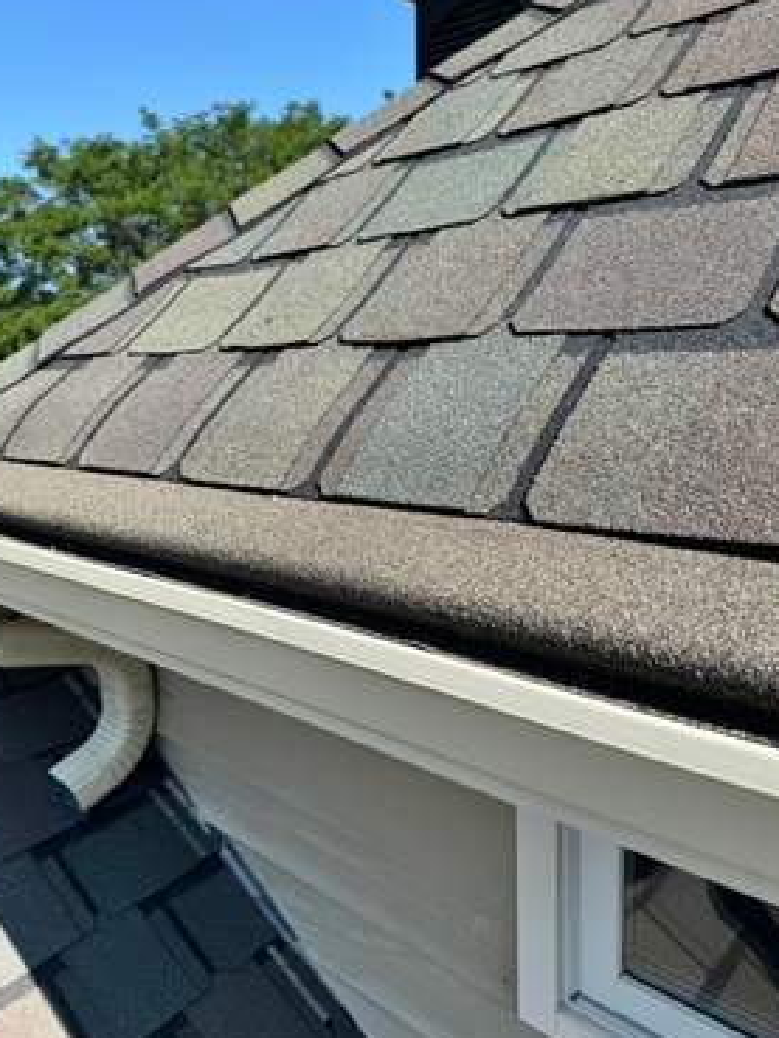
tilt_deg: -11.5
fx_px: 780
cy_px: 492
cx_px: 380
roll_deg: +2.7
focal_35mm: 26
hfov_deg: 53.1
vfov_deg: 67.2
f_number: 1.78
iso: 80
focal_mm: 6.76
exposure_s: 1/2506
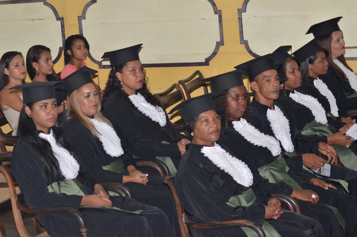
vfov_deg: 13.0
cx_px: 178
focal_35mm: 105
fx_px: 1039
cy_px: 118
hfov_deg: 19.5
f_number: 5
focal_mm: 70
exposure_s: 1/60
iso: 1000
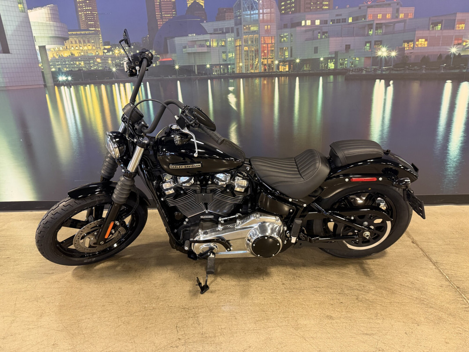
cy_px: 176
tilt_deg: -19.1
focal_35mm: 24
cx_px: 234
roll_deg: +1.5
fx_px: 325
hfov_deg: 71.6
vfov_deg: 56.8
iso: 400
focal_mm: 6.76
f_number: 1.78
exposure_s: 1/50
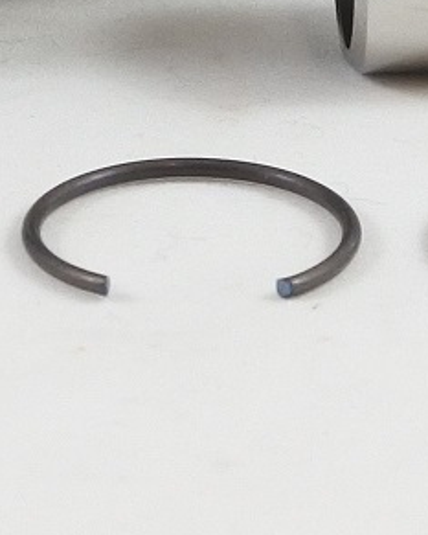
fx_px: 4051
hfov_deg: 6.0
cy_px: -440
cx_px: -134
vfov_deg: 7.3
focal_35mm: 256
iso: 450
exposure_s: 1/125
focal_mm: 15.3
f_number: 4.2
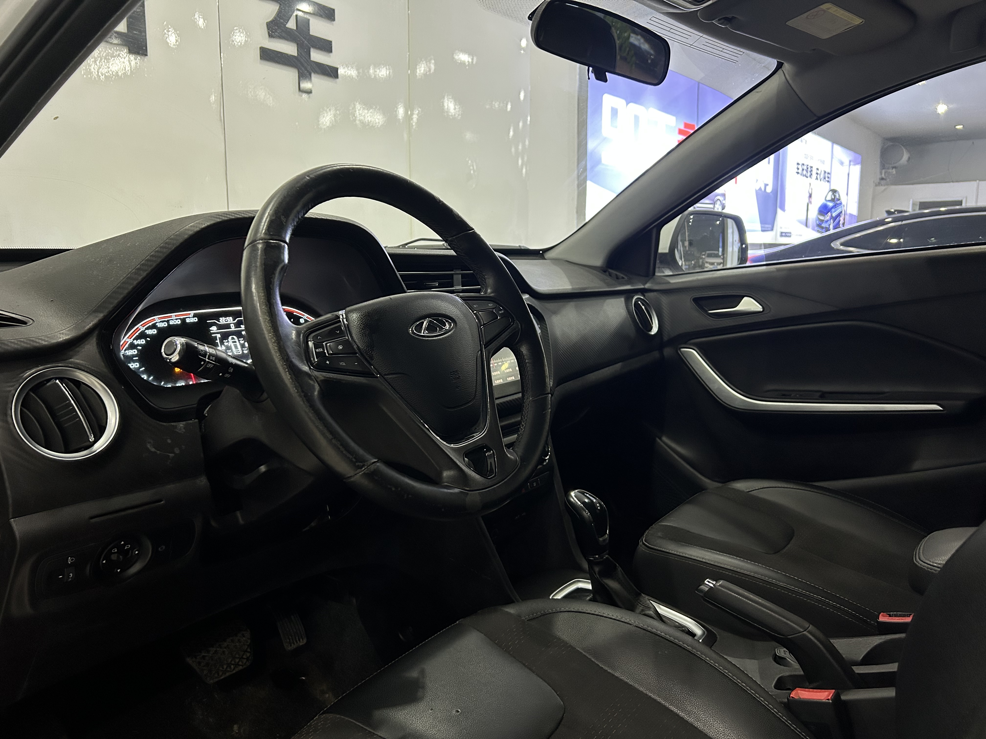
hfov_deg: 67.3
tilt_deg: -8.8
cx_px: 493
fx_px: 741
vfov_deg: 53.1
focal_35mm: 26
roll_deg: +0.3
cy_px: 370
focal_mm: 5.7
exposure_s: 1/50
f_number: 1.5
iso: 320
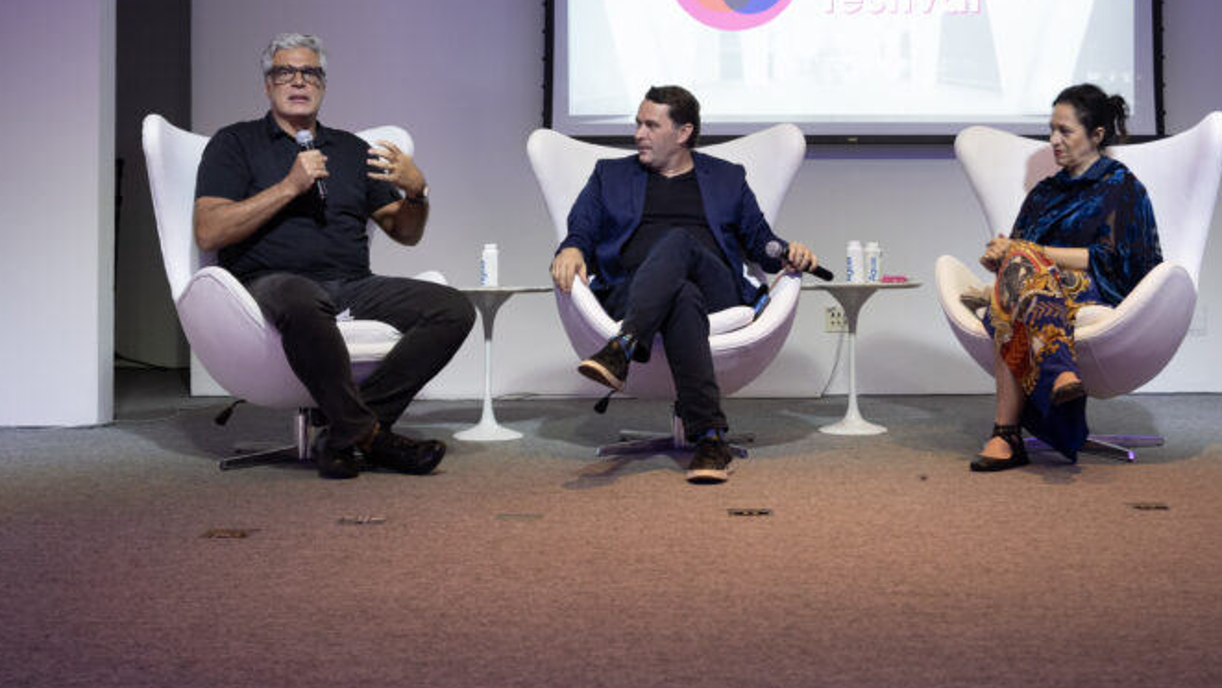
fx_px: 1458
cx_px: 667
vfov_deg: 26.4
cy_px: 226
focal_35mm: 45
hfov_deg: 45.4
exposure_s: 1/160
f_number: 2.8
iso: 1250
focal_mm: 25
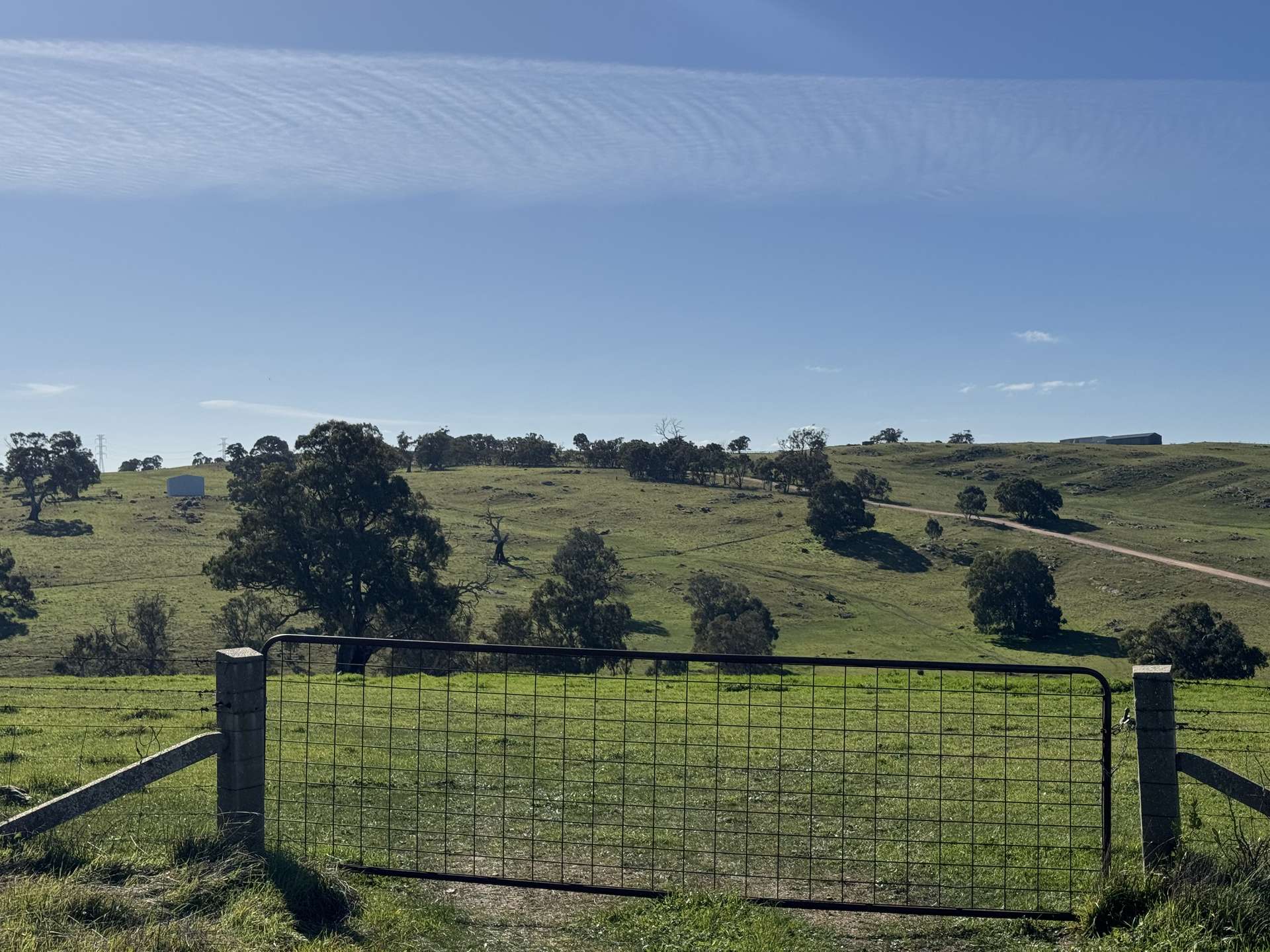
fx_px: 1761
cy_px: 476
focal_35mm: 48
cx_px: 635
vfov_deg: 30.3
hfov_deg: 39.7
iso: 64
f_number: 1.78
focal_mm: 6.76
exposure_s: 1/9009
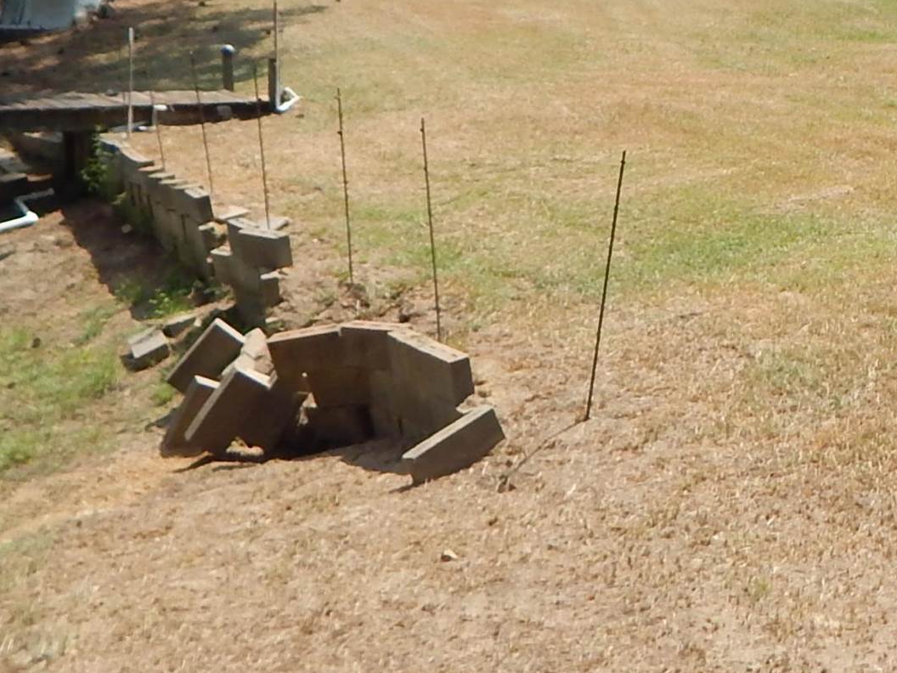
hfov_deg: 29.2
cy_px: -58
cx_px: 787
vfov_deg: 21.8
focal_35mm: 64
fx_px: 1658
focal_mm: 4
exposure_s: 1/400
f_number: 6
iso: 125
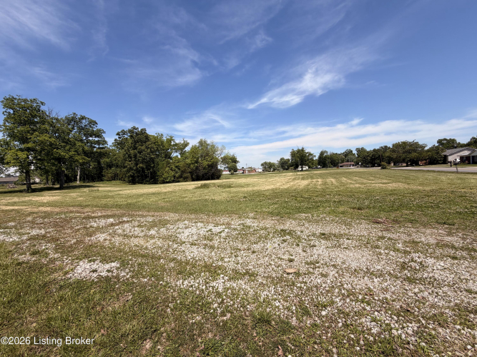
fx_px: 193
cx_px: 238
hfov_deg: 102.1
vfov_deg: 85.7
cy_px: 178
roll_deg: +3.9
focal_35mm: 14
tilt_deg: -1.7
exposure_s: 1/1001
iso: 20
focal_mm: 2.22
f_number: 2.2
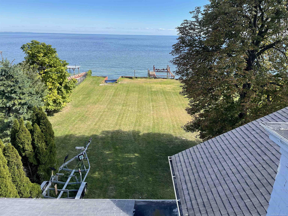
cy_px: 108
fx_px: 208
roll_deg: -1.1
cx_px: 144
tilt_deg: -18.3
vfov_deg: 54.9
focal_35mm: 25
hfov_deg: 69.4
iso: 32
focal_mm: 5.1
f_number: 1.6
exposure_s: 1/1309
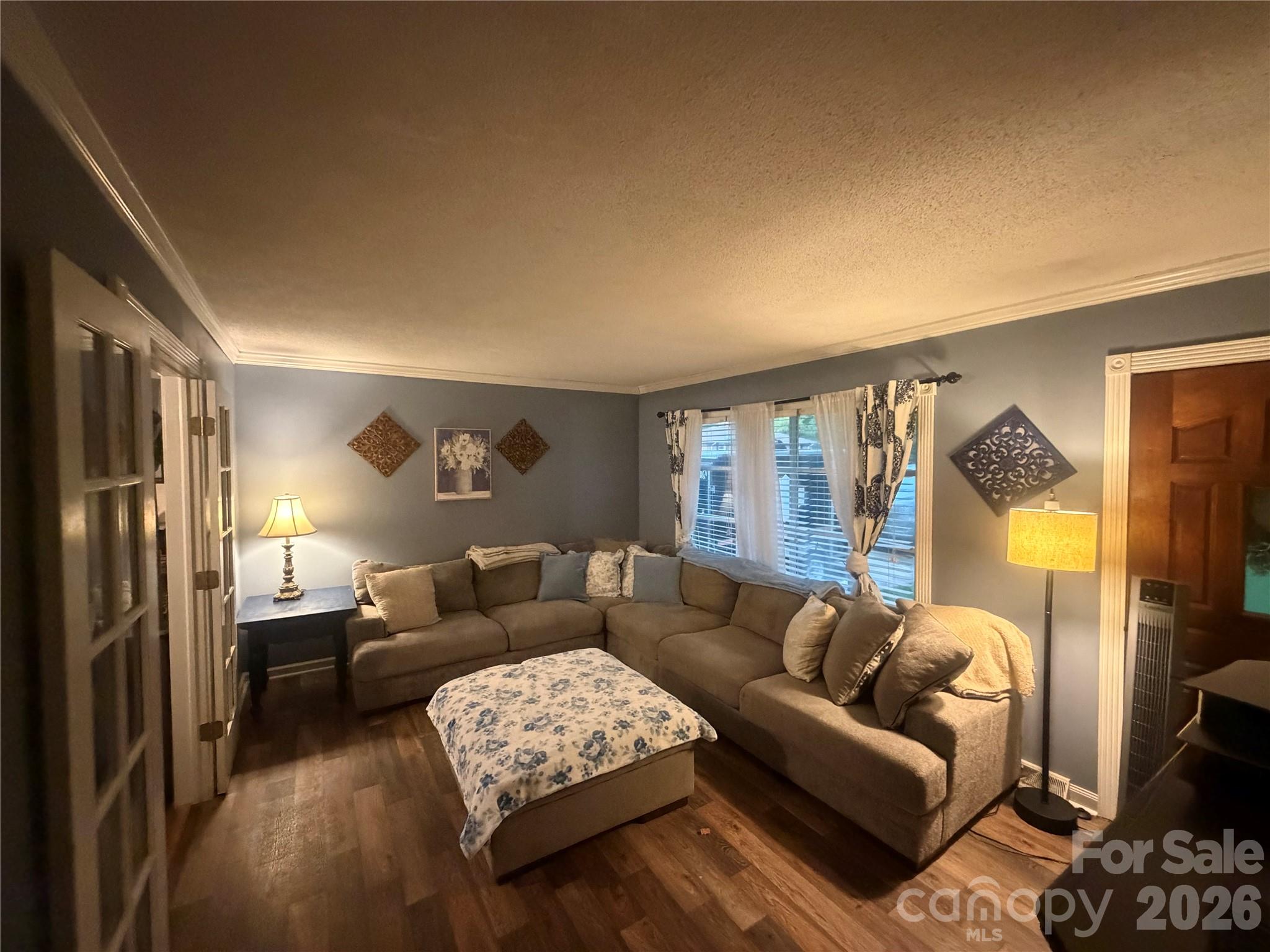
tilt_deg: -1.8
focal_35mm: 14
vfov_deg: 85.7
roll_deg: +0.0
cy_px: 476
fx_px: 514
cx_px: 635
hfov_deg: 102.1
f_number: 2.2
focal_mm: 2.22
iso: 1250
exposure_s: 1/60
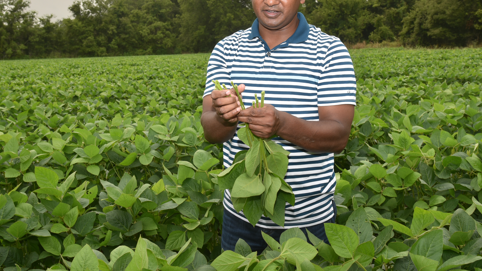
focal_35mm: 43
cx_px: 236
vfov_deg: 27.6
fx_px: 550
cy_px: 105
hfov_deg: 47.4
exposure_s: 1/200
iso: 250
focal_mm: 31
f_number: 9
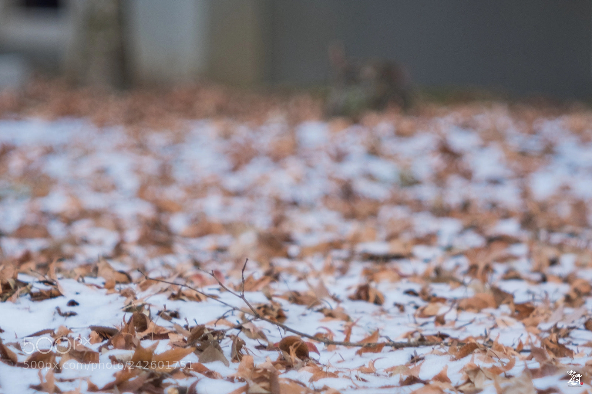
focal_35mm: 38
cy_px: 197
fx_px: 625
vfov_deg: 35.0
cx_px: 296
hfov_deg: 50.7
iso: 500
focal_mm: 25
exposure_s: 1/125
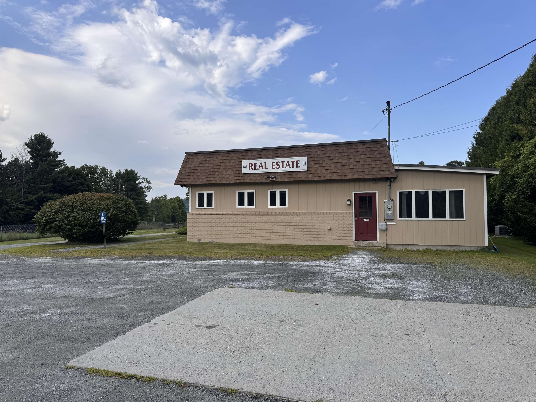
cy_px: 201
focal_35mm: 24
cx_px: 268
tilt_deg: +2.5
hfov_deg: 71.6
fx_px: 372
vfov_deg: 56.8
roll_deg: -0.4
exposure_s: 1/3413
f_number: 1.78
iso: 80
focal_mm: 6.76
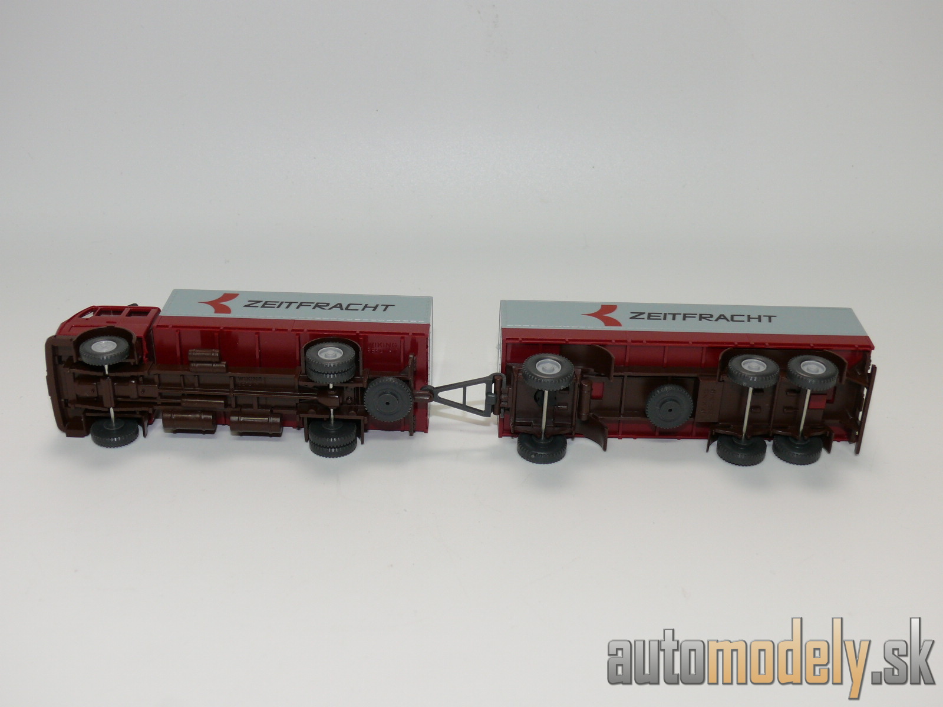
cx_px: 472
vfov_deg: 31.5
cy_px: 354
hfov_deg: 41.2
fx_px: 1253
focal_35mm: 46
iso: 100
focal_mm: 8.7
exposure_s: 1/30
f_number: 4
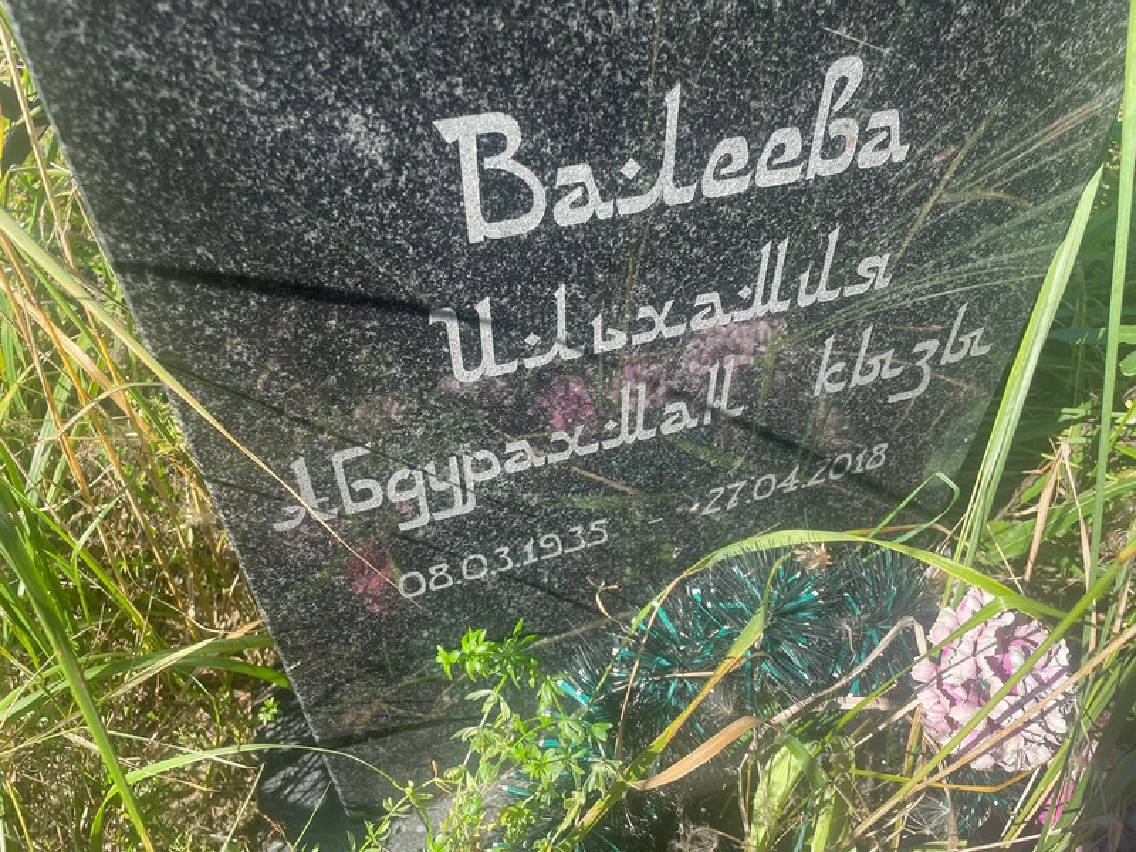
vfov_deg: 53.1
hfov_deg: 67.3
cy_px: 426
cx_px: 568
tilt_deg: -42.4
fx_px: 853
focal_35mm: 26
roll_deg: -6.8
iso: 32
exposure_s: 1/831
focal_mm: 4.2
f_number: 1.6
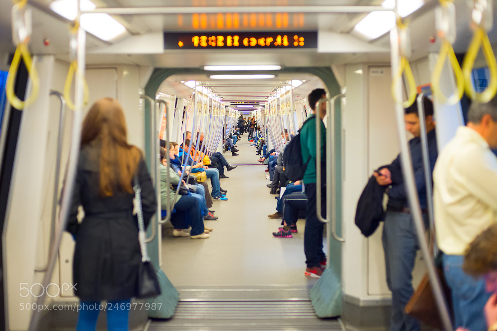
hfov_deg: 39.6
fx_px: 690
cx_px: 248
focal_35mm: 50
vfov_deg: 27.0
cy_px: 166
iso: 1250
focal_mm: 50
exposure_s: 1/125
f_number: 2
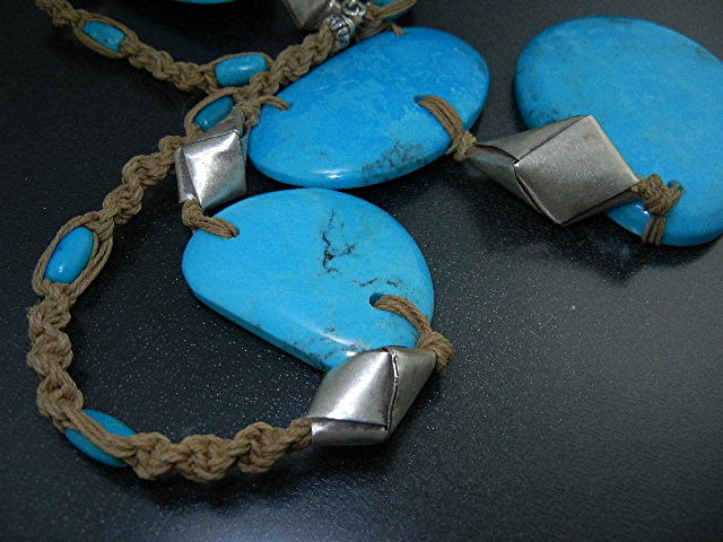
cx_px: 362
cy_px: 271
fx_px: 710
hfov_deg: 54.0
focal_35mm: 34
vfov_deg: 41.8
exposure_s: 1/30
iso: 239
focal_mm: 6.2
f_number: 7.2
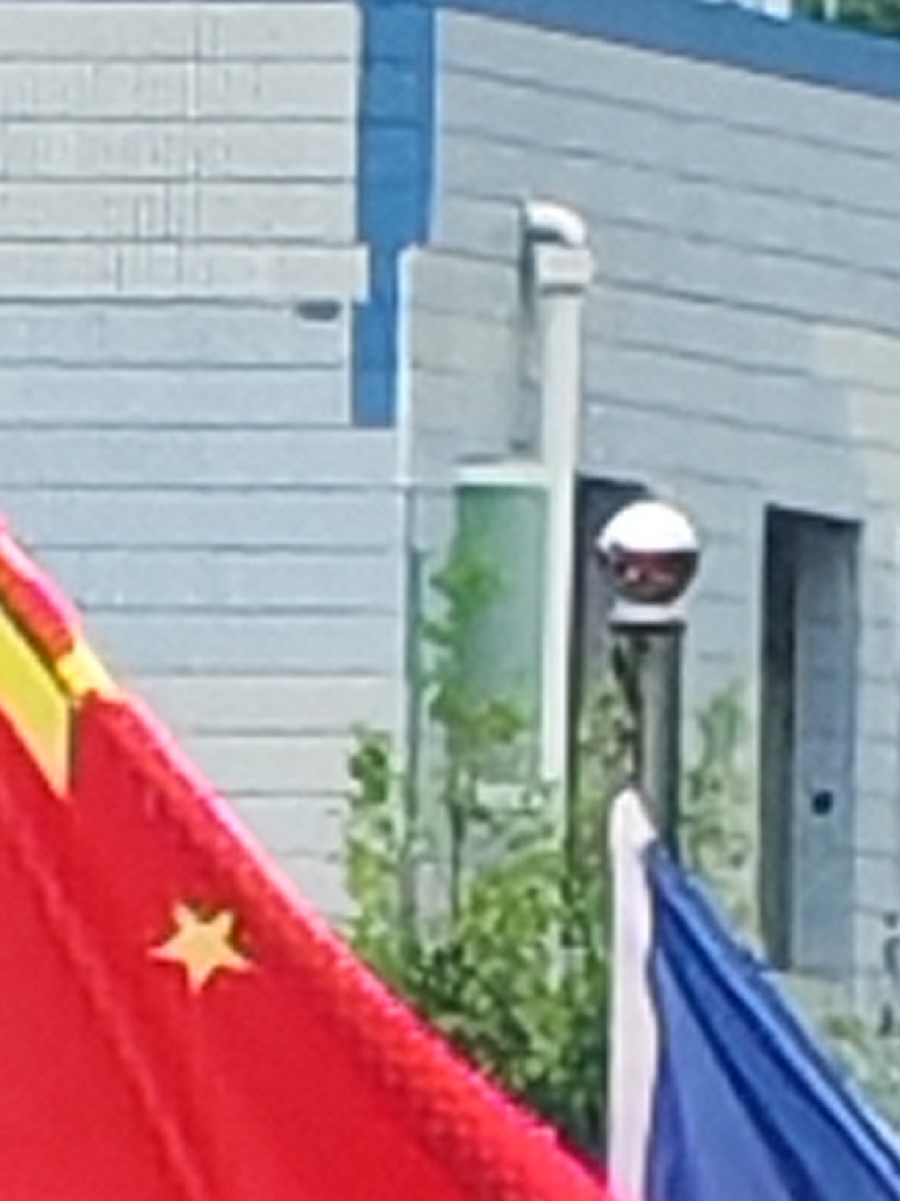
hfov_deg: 1.5
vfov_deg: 2.0
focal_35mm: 968
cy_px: 1423
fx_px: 33557
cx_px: -71
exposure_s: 1/110
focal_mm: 6.67
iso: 50
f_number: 1.95
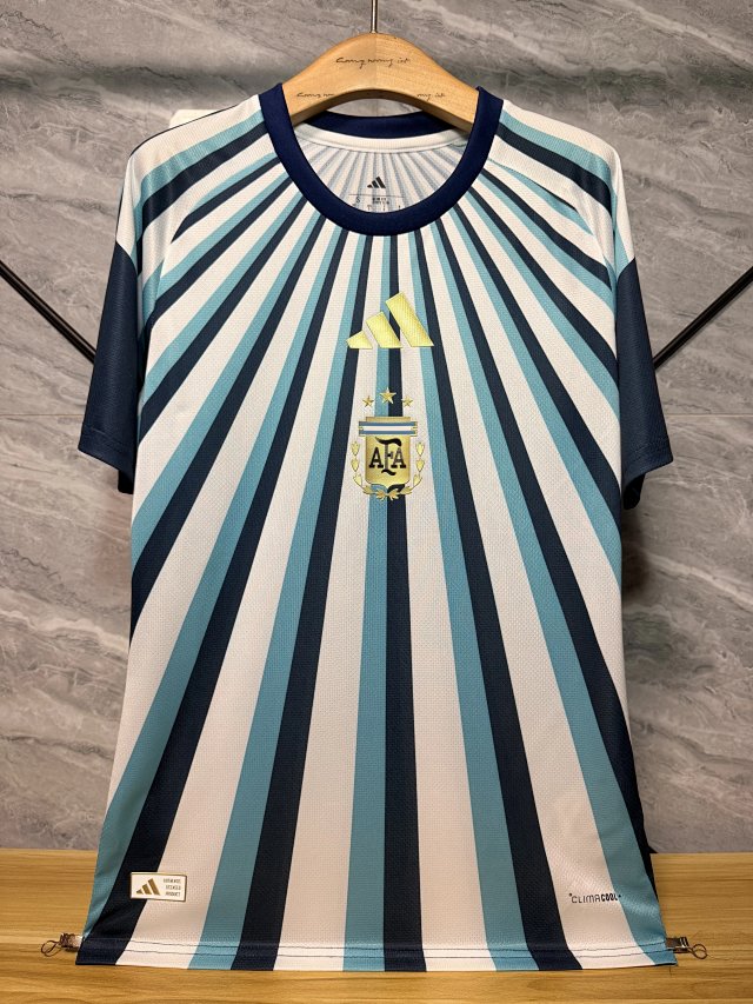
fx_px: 696
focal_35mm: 24
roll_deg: -0.2
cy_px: 502
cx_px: 376
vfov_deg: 71.6
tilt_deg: +0.8
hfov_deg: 56.8
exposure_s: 1/100
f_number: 1.78
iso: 160
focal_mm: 6.76
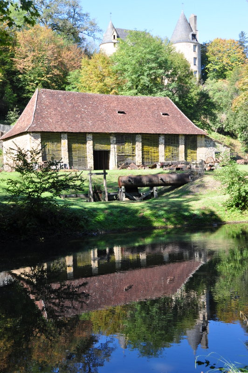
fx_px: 450
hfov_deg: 30.8
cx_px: 124
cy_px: 186
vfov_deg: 45.0
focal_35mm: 44
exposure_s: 1/80
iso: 200
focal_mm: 29
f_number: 8
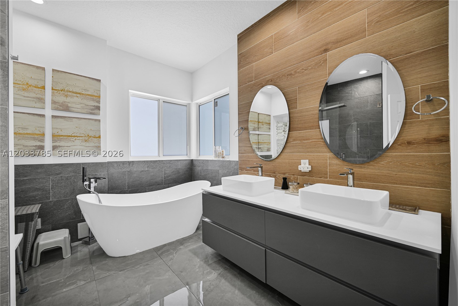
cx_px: 229
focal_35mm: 14
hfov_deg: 104.2
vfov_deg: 81.3
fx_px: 178
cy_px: 153
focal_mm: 14
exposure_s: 1/20
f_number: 4
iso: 100
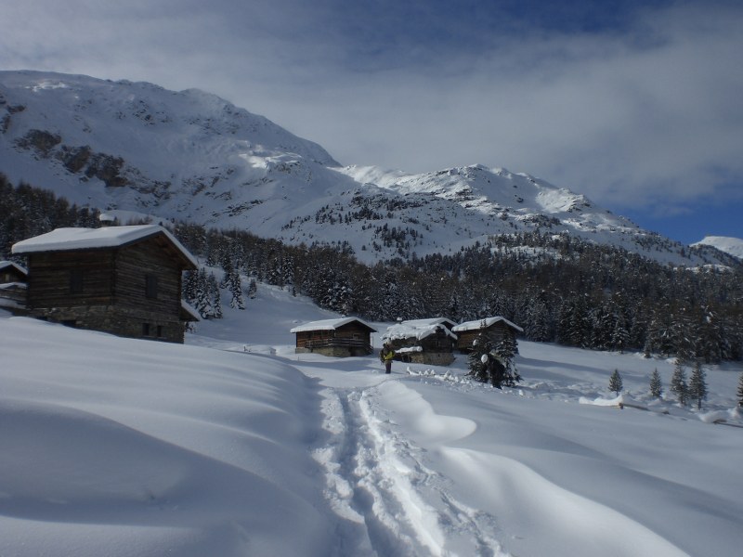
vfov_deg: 37.7
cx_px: 372
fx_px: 816
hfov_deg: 49.0
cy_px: 278
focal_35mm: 38
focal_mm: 6.3
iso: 50
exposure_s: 1/800
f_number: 4.4
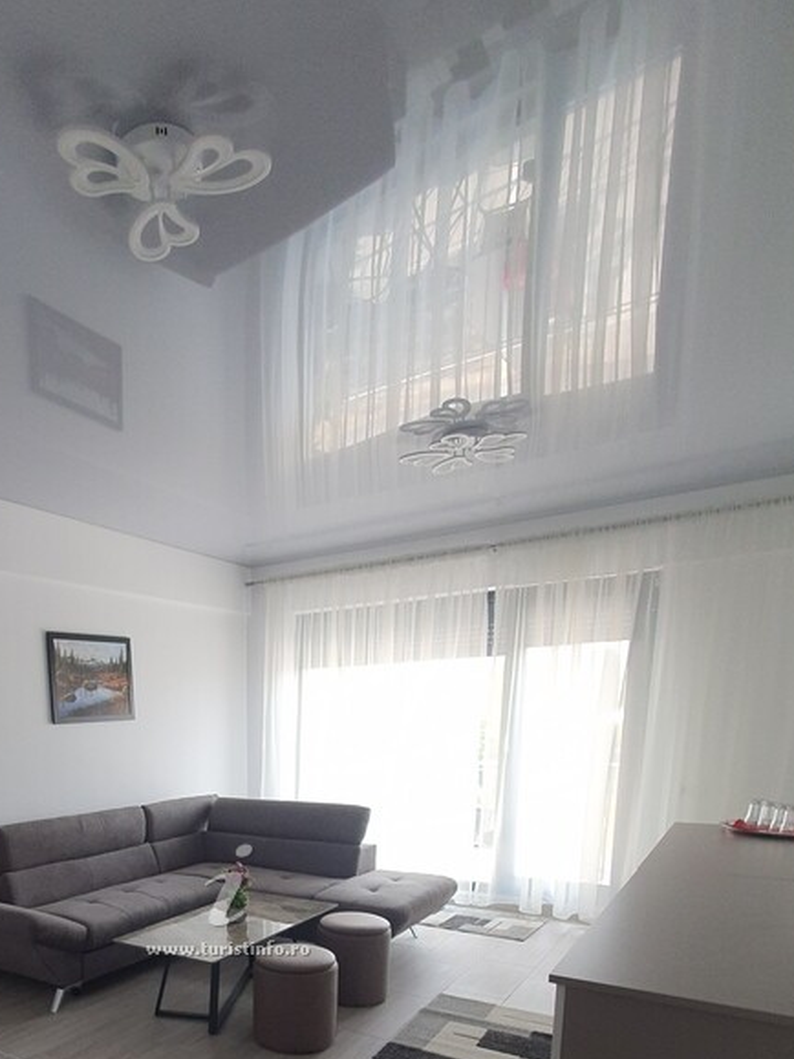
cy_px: 876
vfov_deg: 65.8
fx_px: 704
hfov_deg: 56.2
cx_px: 207
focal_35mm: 23
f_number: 2.2
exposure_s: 1/50
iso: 50
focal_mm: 1.8
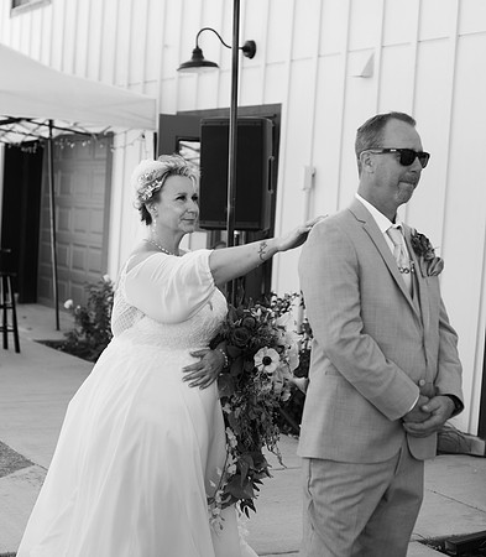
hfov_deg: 23.7
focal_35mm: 68
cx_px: 225
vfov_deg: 27.0
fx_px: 1158
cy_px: 278
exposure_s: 1/1250
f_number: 2.8
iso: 400
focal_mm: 50
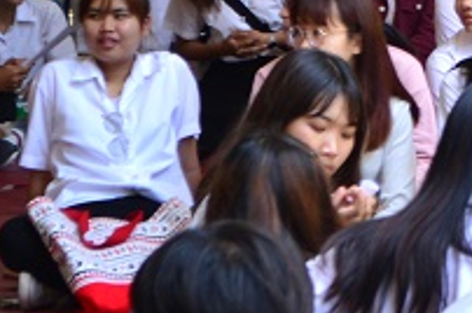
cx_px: 844
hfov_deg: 6.2
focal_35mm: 327
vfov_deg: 4.2
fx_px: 4280
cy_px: 4
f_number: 5.6
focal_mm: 55
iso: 400
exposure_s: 1/100
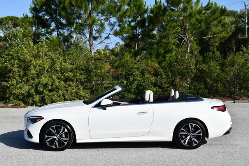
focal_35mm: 52
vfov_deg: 26.0
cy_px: 83
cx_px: 124
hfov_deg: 38.2
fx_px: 360
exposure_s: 1/250
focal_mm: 26
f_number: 8
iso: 100
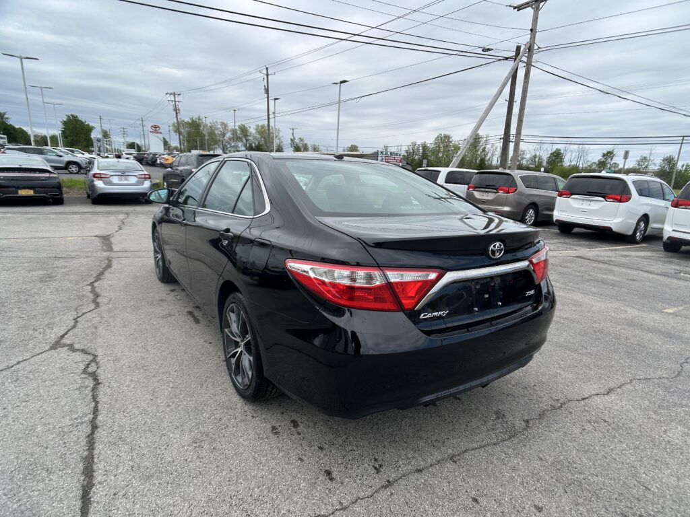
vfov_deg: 53.1
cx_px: 345
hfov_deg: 67.3
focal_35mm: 26
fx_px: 518
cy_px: 258
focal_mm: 5.7
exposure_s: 1/3460
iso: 50
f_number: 1.5
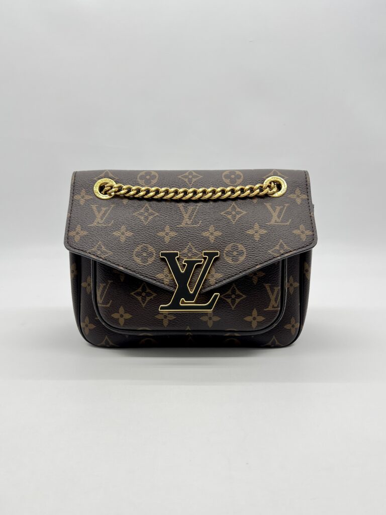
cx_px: 193
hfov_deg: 53.1
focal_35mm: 26
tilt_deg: -11.4
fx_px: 387
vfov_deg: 67.3
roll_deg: +0.7
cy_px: 258
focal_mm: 5.7
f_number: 1.5
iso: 32
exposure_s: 1/150
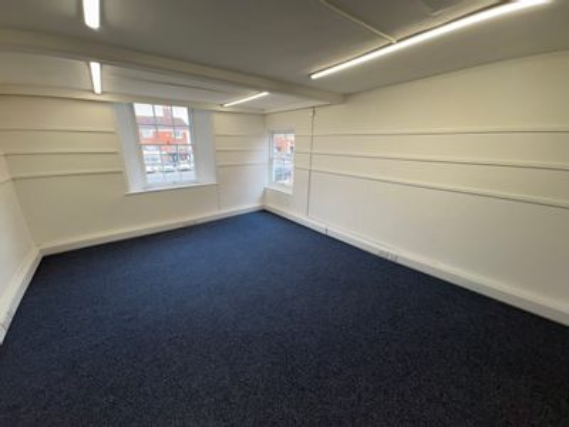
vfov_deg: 85.7
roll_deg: +0.4
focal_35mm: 14
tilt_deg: -16.4
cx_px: 284
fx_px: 230
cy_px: 214
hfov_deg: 102.1
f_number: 2.2
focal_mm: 2.22
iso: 40
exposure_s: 1/161
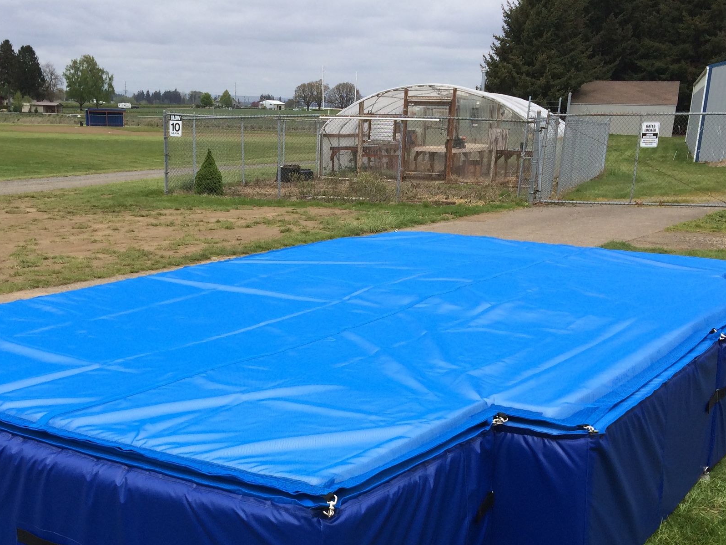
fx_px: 986
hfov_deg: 40.3
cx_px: 302
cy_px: 420
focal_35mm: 47
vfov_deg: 30.3
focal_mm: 4.12
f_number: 2.2
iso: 40
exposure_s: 1/1580
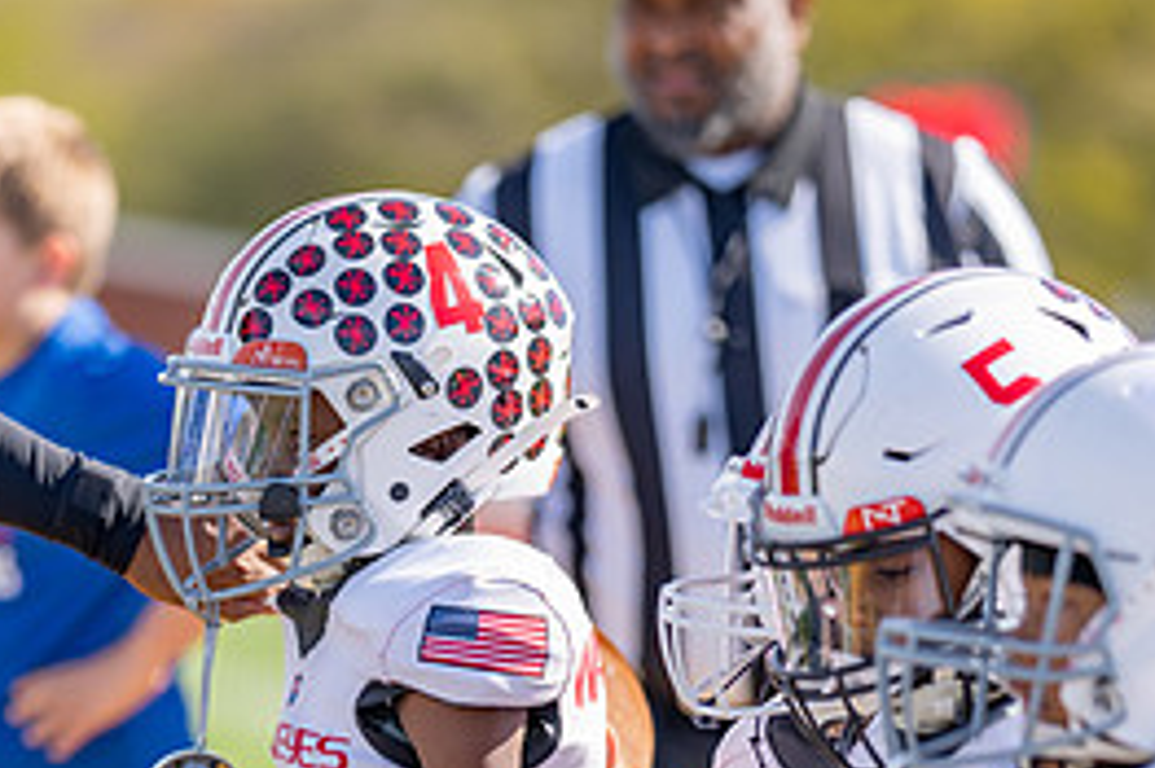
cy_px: 865
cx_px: 365
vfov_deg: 4.3
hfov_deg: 6.5
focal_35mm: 319
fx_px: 10228
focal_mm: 135
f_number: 1.8
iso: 100
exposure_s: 1/2500
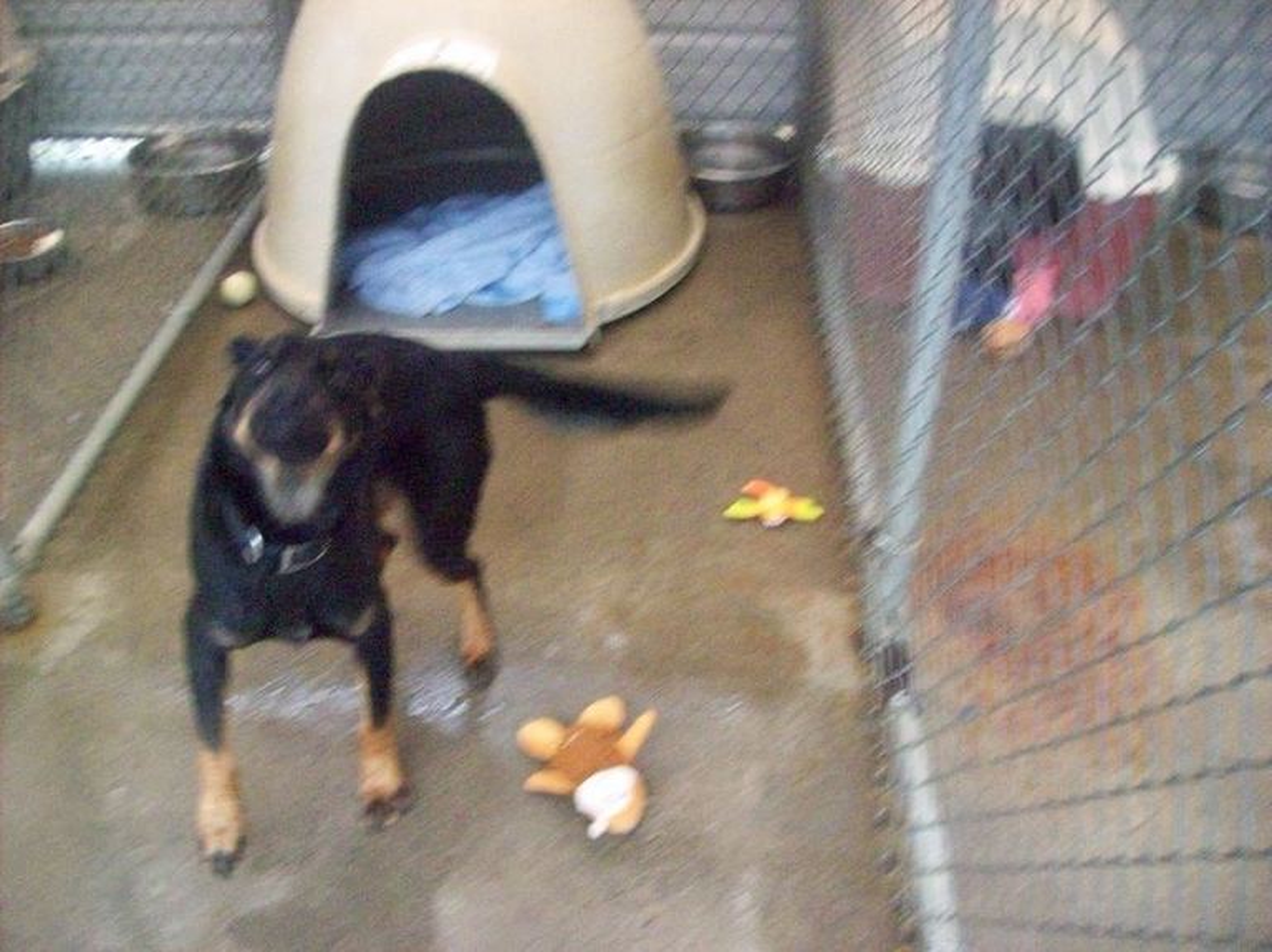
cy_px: 476
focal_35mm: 36
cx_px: 636
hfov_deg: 51.4
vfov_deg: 39.6
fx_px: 1322
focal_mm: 6
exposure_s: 1/128
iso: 664
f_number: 2.7
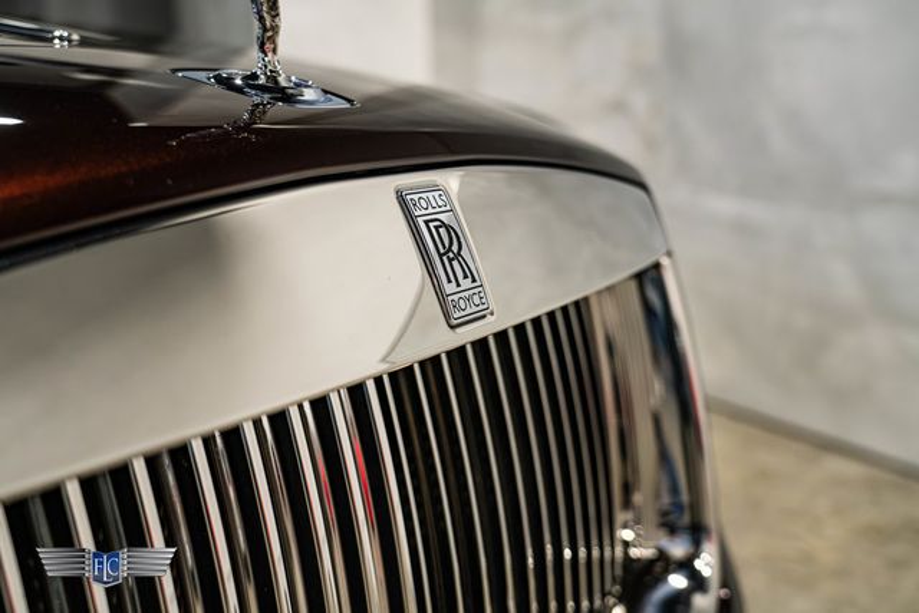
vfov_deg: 31.9
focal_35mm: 42
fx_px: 1072
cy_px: 306
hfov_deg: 46.4
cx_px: 460
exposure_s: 1/100
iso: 1250
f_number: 4
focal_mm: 42
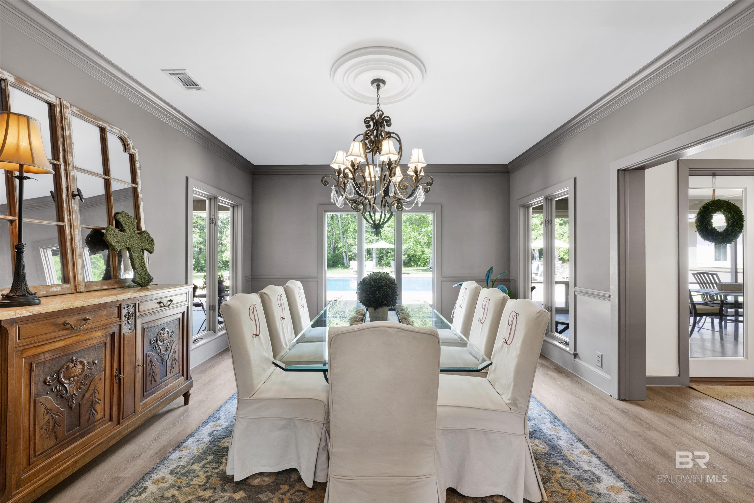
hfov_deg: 104.3
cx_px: 377
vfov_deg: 81.2
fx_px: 293
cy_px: 252
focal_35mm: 14
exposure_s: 1/6
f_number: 11
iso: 400
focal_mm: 14
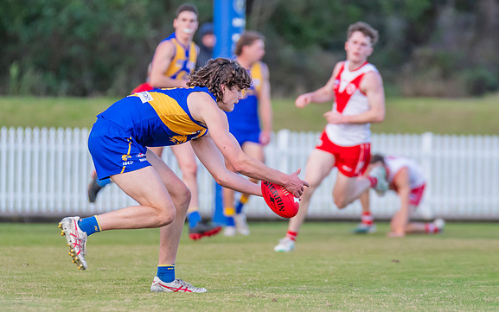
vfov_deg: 2.3
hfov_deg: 3.7
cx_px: 228
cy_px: 106
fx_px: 7713
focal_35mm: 567
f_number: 4
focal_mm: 330
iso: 1250
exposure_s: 1/1250
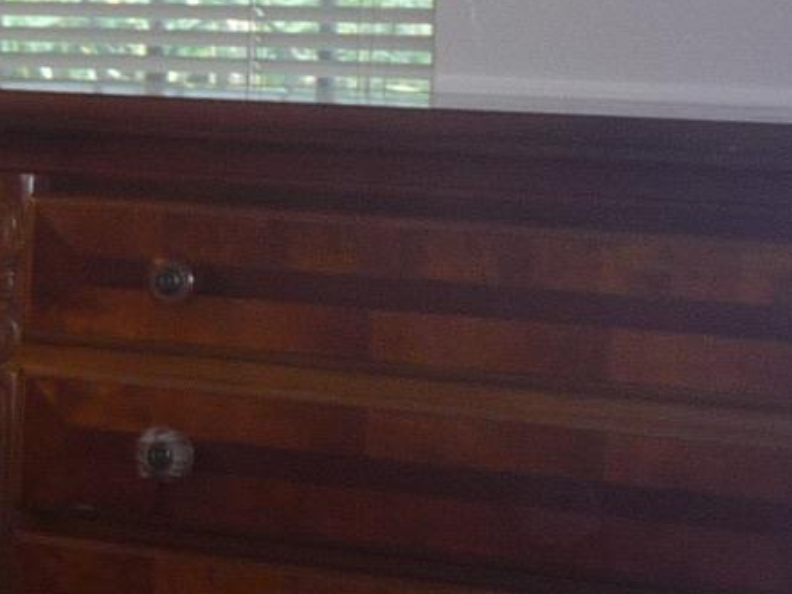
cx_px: -925
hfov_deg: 11.6
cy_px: 133
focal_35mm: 149
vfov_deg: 9.9
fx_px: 3409
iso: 100
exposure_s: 1/40
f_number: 3.3
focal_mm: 5.2
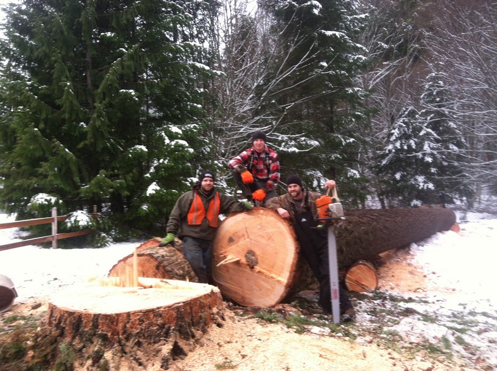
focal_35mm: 35
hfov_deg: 52.7
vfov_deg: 40.6
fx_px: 502
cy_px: 186
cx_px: 248
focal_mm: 3.85
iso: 80
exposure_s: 1/20
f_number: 2.8
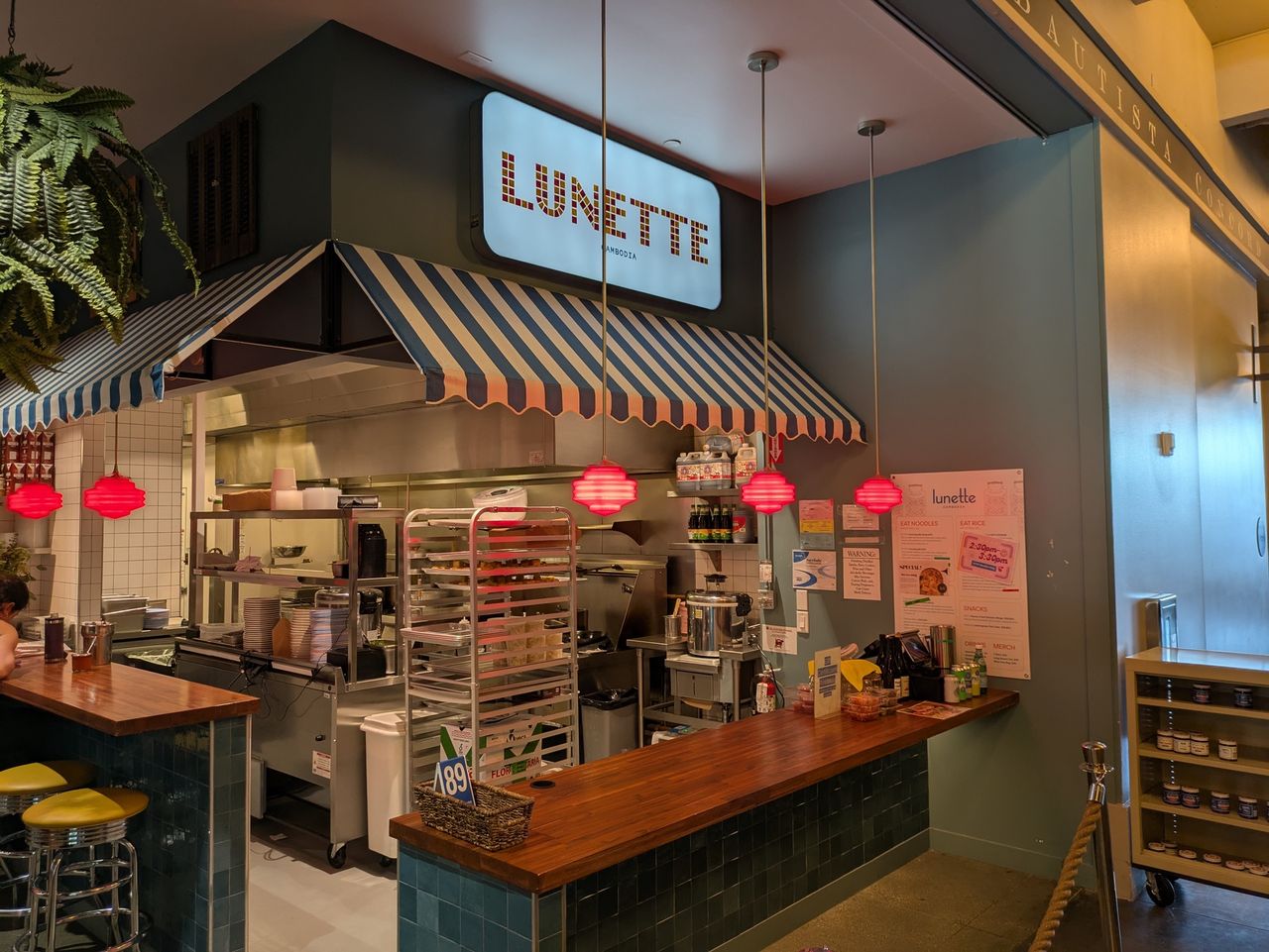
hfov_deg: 69.4
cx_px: 634
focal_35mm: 25
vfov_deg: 54.9
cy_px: 476
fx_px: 917
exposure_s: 1/60
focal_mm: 5.43
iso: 59
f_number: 1.89
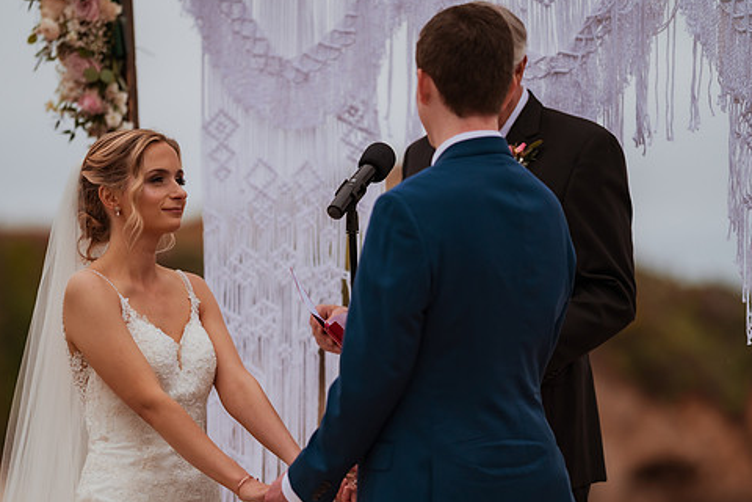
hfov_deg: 12.6
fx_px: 3405
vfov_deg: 8.4
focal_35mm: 163
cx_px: 334
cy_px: 268
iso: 500
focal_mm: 135
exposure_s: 1/4000
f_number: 1.8
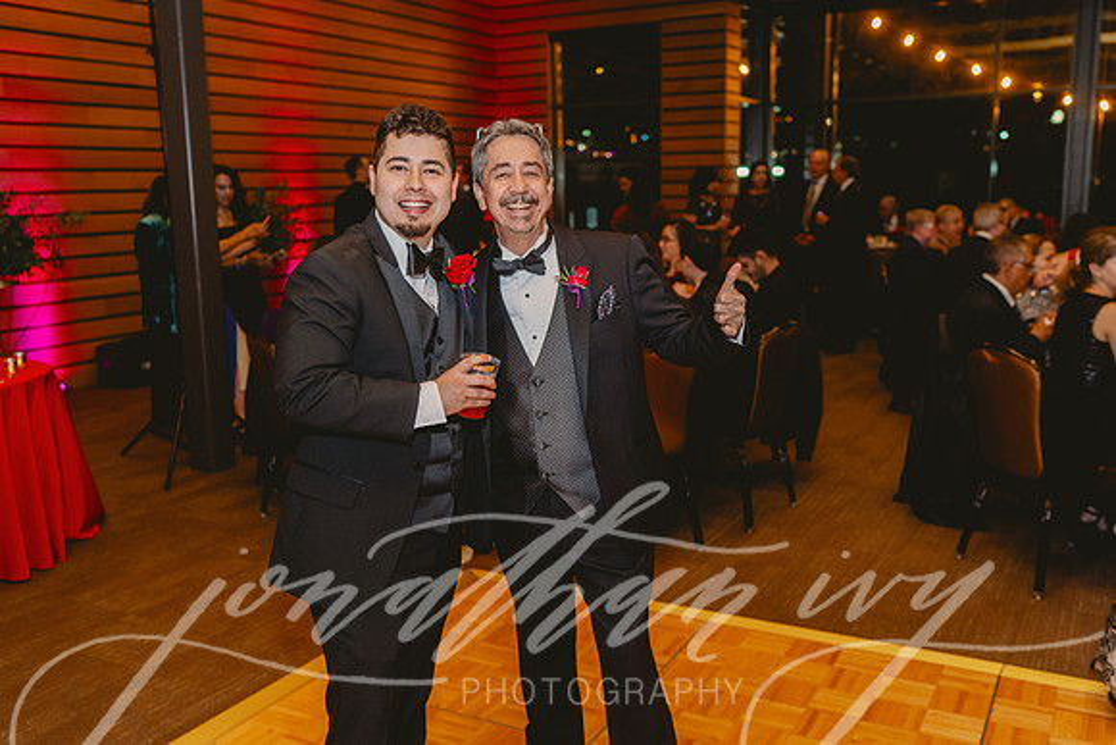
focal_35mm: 35
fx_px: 1085
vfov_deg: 37.9
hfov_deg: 54.4
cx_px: 558
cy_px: 372
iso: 1600
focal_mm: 35
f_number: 2.8
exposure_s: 1/125
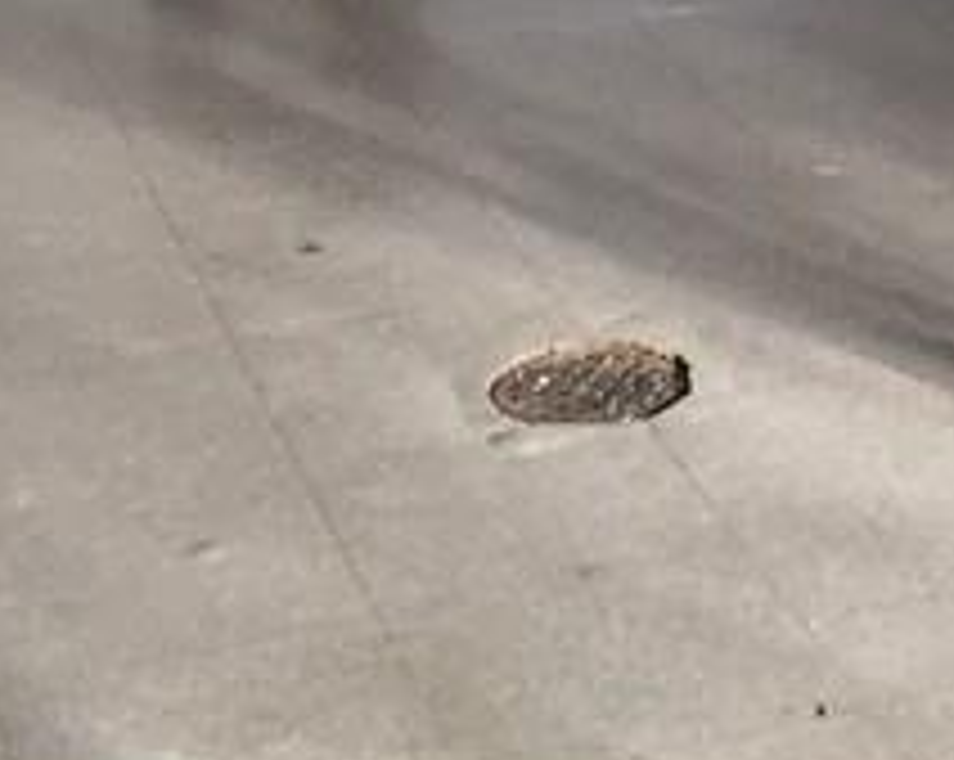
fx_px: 3863
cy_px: -544
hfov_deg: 13.9
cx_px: 882
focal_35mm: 137
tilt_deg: -9.9
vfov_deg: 10.6
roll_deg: +1.1
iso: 64
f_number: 2.2
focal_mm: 4.15
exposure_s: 1/33
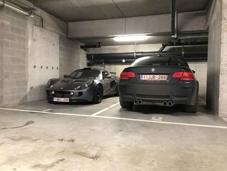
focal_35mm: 28
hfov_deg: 63.4
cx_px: 114
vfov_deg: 49.7
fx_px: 184
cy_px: 86
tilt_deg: -1.9
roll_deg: -1.0
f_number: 1.8
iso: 80
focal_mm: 3.99
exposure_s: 1/5
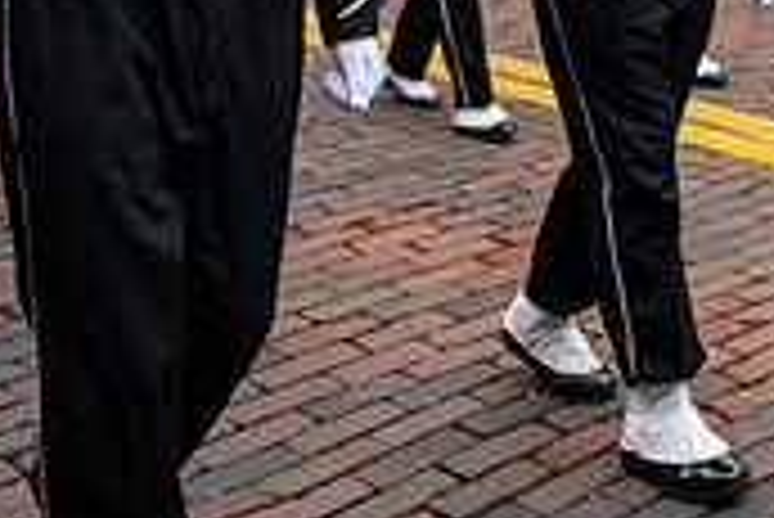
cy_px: -309
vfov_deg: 15.3
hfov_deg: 22.2
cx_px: 1030
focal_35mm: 81
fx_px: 1743
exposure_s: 1/1600
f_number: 4
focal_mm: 24
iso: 640
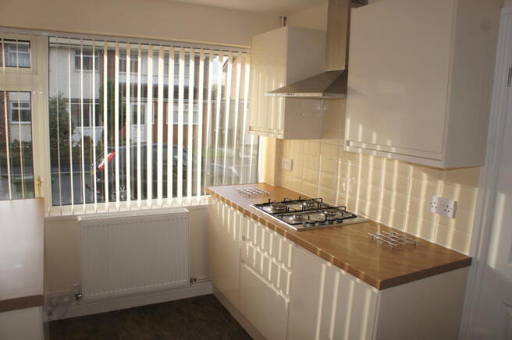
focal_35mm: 27
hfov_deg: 67.4
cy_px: 170
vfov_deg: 47.8
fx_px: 384
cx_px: 256
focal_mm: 18
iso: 200
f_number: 5.6
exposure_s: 1/100
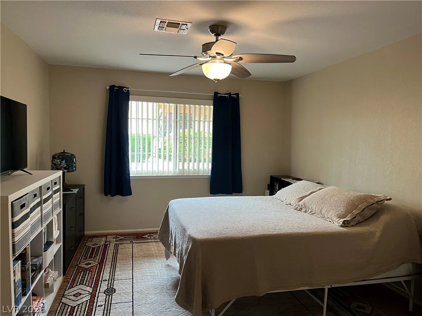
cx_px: 211
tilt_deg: -3.6
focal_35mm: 26
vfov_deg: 53.1
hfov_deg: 67.3
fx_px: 317
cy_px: 158
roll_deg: -1.3
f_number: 1.6
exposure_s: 1/60
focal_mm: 5.1
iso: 250
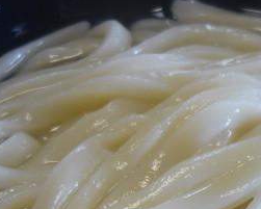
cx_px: 194
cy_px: 229
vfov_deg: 18.1
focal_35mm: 82
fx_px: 634
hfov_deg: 23.1
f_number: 2.8
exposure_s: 1/30
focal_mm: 5.5
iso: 100
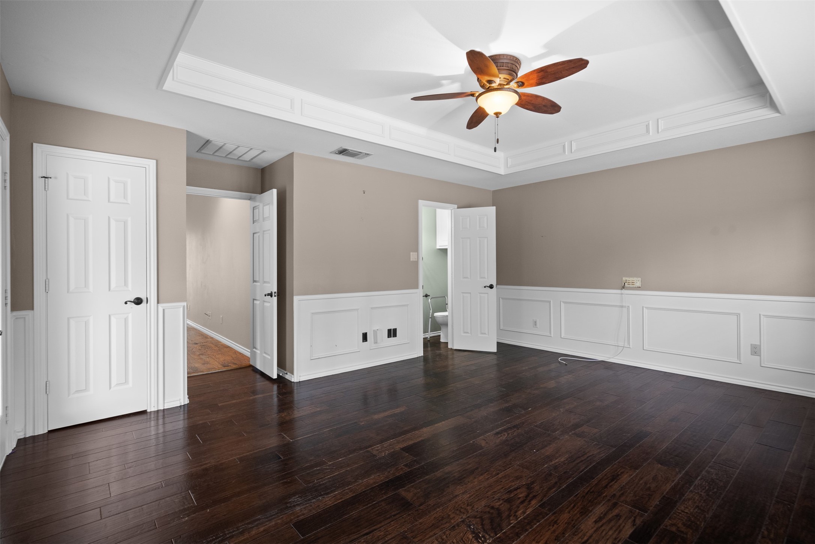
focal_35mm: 17
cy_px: 272
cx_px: 408
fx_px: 385
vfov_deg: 70.4
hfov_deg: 93.3
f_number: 7.1
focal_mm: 17
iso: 800
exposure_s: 2
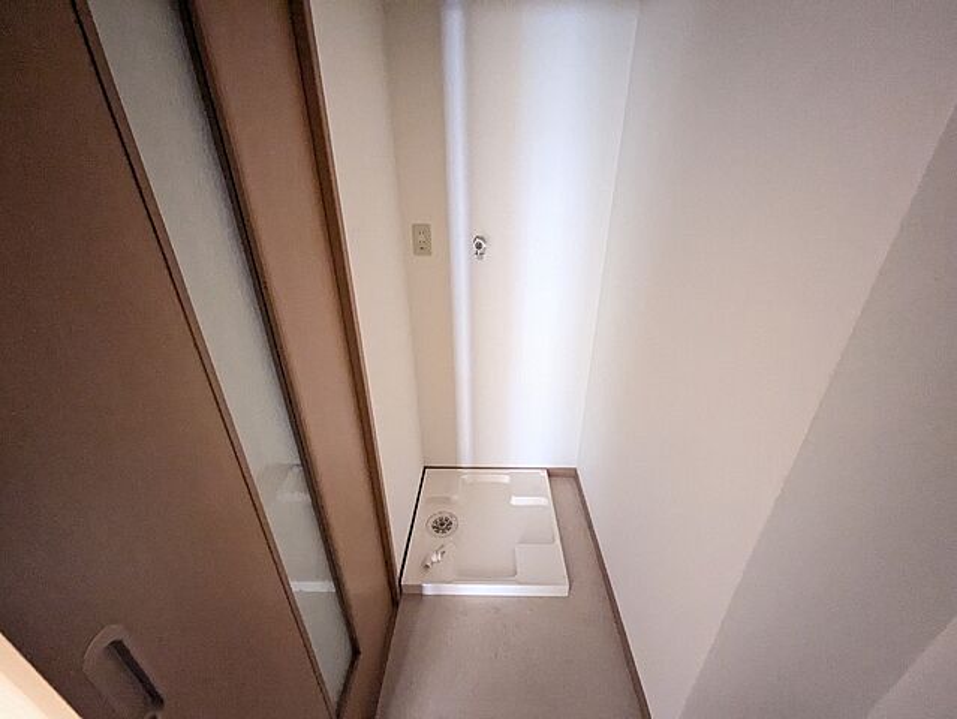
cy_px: 360
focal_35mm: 14
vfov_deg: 85.7
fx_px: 387
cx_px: 478
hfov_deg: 102.0
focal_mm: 1.83
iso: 3331
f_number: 2.2
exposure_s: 1/10.3
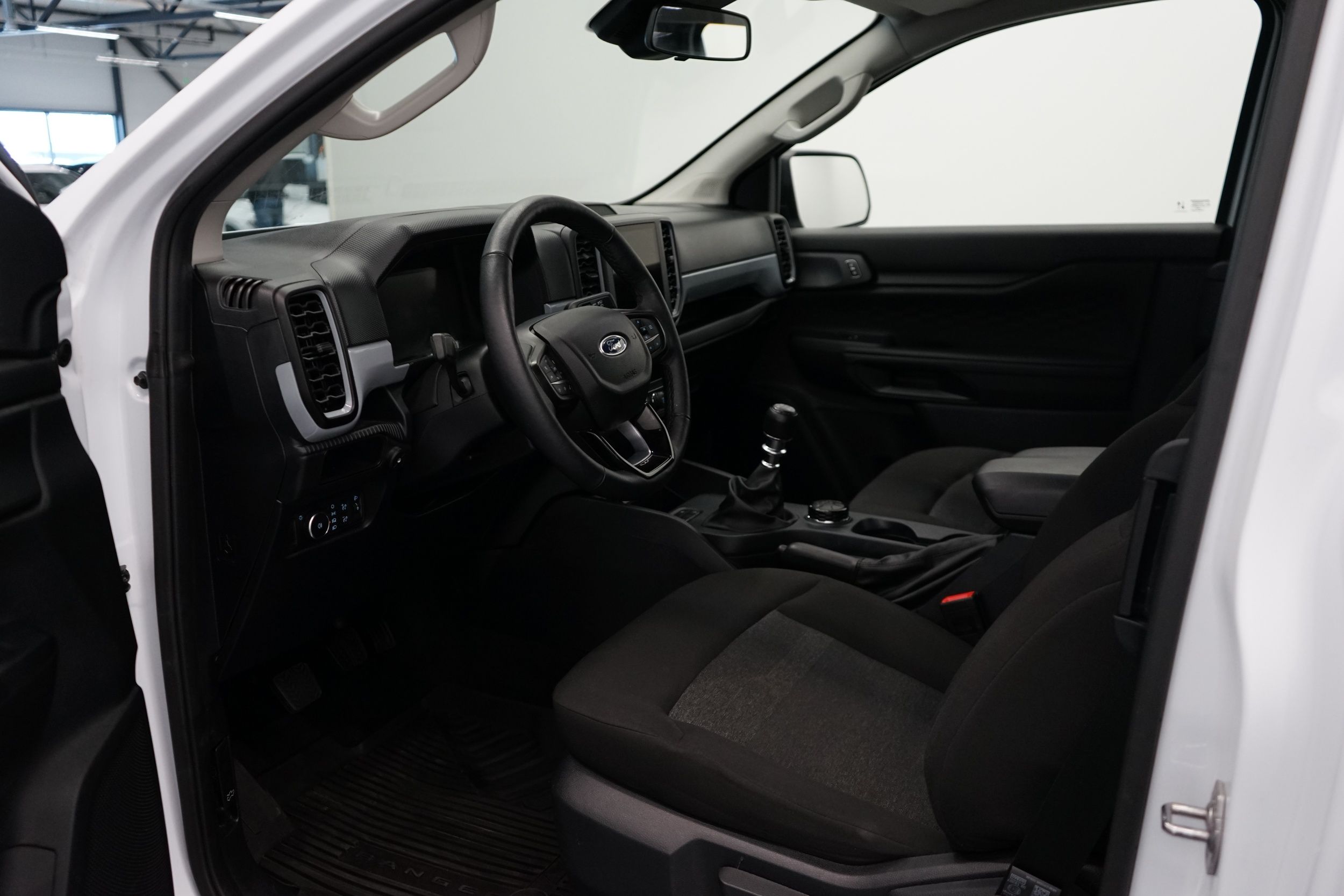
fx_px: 1083
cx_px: 672
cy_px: 448
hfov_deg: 63.7
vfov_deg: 45.0
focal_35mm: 29
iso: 1600
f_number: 4
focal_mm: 29
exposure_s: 1/160
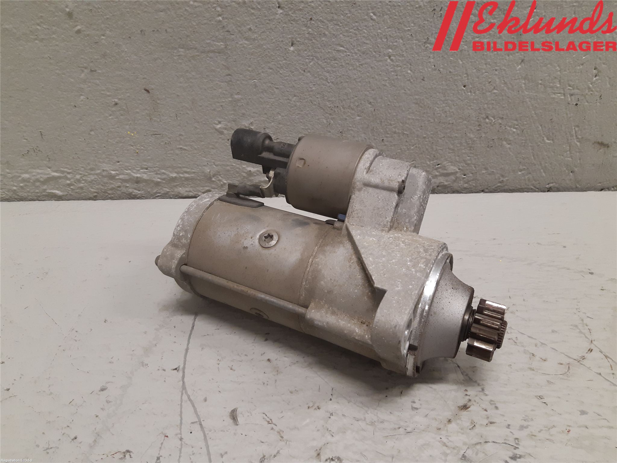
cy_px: 232
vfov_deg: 53.1
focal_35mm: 26
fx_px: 463
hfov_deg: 67.3
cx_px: 308
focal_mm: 3.93
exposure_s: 1/50
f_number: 1.7
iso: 160
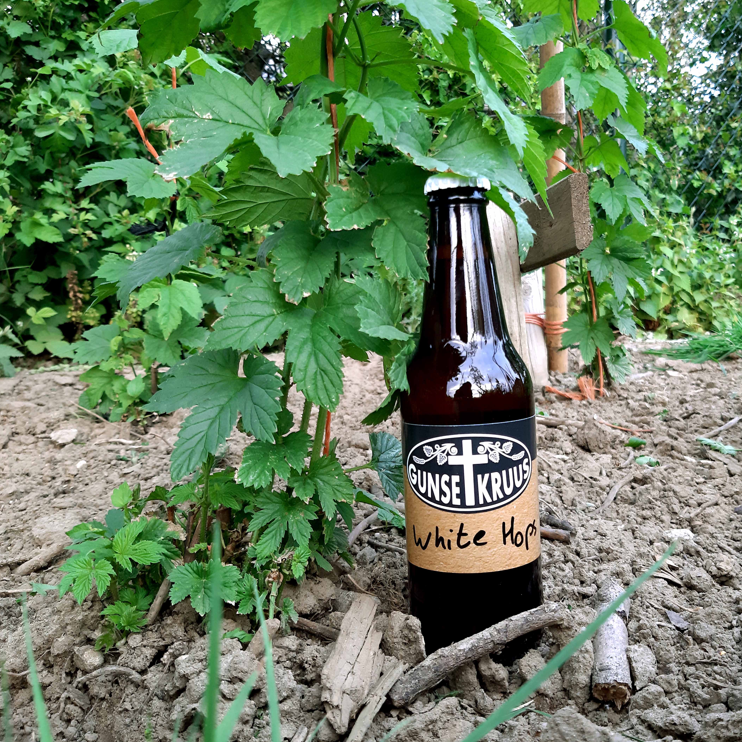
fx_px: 776
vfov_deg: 51.1
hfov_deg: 50.8
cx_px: 442
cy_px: 369
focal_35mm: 32
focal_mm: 3.93
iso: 100
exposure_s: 1/50
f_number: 1.7
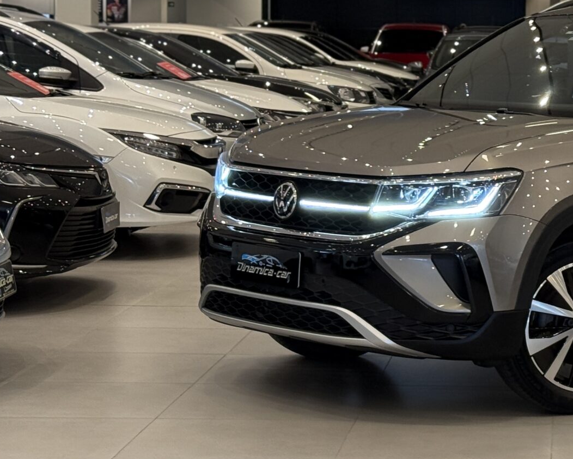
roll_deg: -1.4
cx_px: 611
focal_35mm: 114
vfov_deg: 13.5
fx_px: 1934
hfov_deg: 16.4
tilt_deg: -4.0
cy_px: 187
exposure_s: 1/60
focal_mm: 6.76
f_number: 1.78
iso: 160
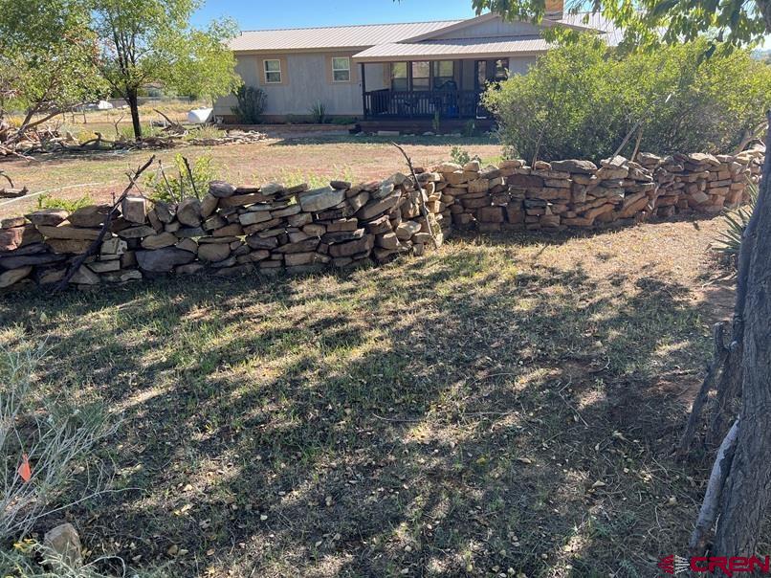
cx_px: 386
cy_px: 289
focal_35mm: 26
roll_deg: +1.4
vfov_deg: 53.0
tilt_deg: -21.7
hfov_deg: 67.3
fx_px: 579
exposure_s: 1/687
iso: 50
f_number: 1.5
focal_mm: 5.7
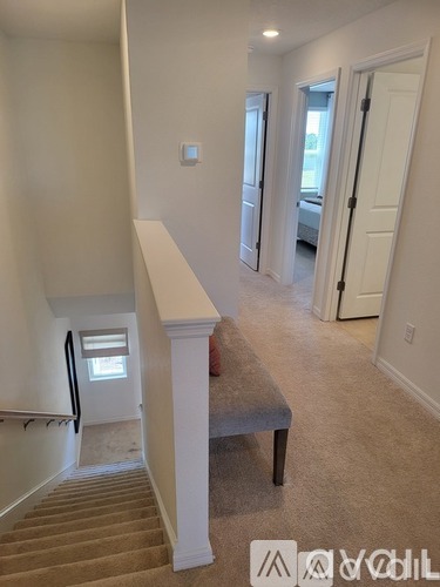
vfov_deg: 71.6
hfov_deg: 56.8
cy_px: 294
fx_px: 407
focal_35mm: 24
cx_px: 220
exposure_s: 1/120
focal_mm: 5
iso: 160
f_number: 1.8
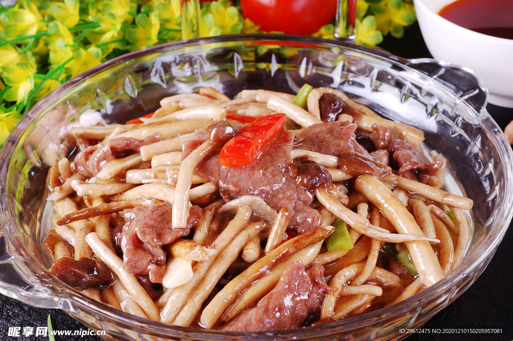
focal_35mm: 90
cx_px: 256
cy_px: 170
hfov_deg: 22.6
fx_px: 1281
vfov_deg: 15.2
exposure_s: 1/640
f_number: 13
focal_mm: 60
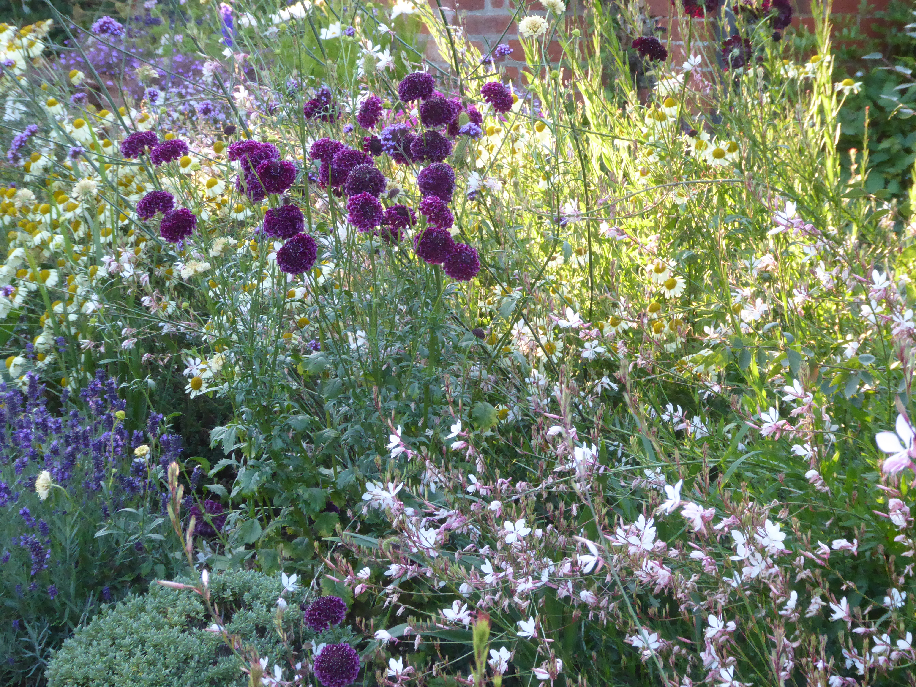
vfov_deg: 12.7
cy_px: 344
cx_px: 458
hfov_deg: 16.8
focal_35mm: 117
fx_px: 3096
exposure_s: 1/125
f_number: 5.1
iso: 800
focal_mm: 19
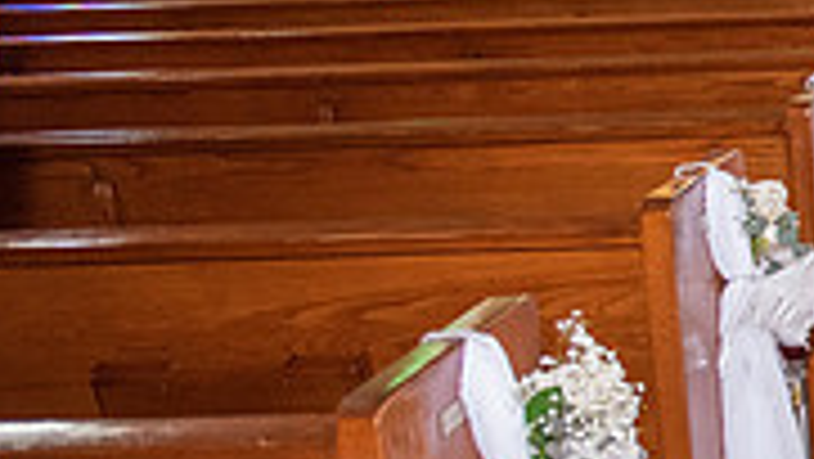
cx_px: 1250
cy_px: 173
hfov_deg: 19.5
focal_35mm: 94
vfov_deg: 12.9
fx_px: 2030
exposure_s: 1/160
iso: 2000
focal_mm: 28
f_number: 2.8
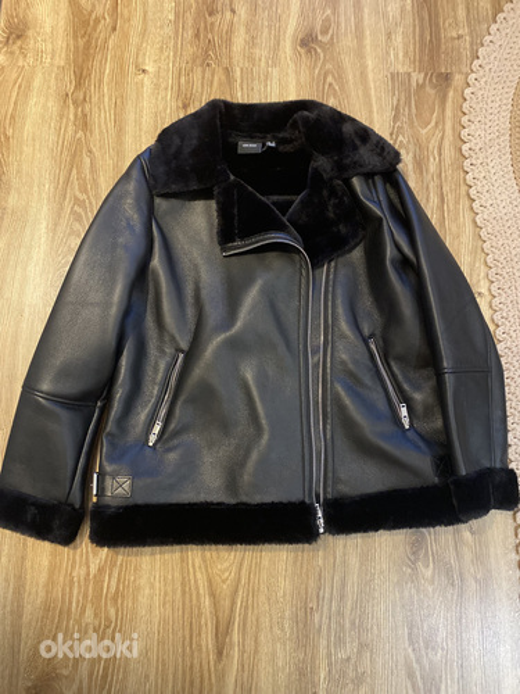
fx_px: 521
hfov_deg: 53.1
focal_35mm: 26
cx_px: 260
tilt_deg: -81.0
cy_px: 347
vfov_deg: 67.3
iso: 500
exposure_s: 1/33
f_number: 1.8
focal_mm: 4.25
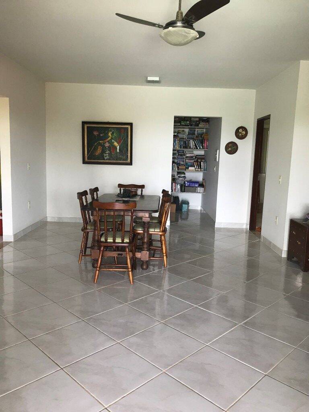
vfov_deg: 63.4
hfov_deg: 49.7
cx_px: 154
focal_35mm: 28
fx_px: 333
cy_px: 206
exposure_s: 1/30
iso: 25
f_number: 1.8
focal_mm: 3.99
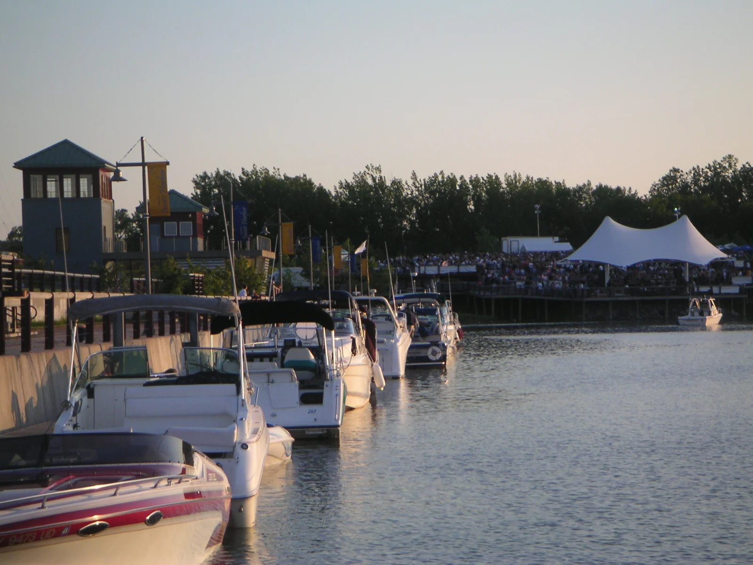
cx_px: 376
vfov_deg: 13.3
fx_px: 2415
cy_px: 282
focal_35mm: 111
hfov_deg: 17.7
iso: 50
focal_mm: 17.1
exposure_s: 1/180
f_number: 3.6
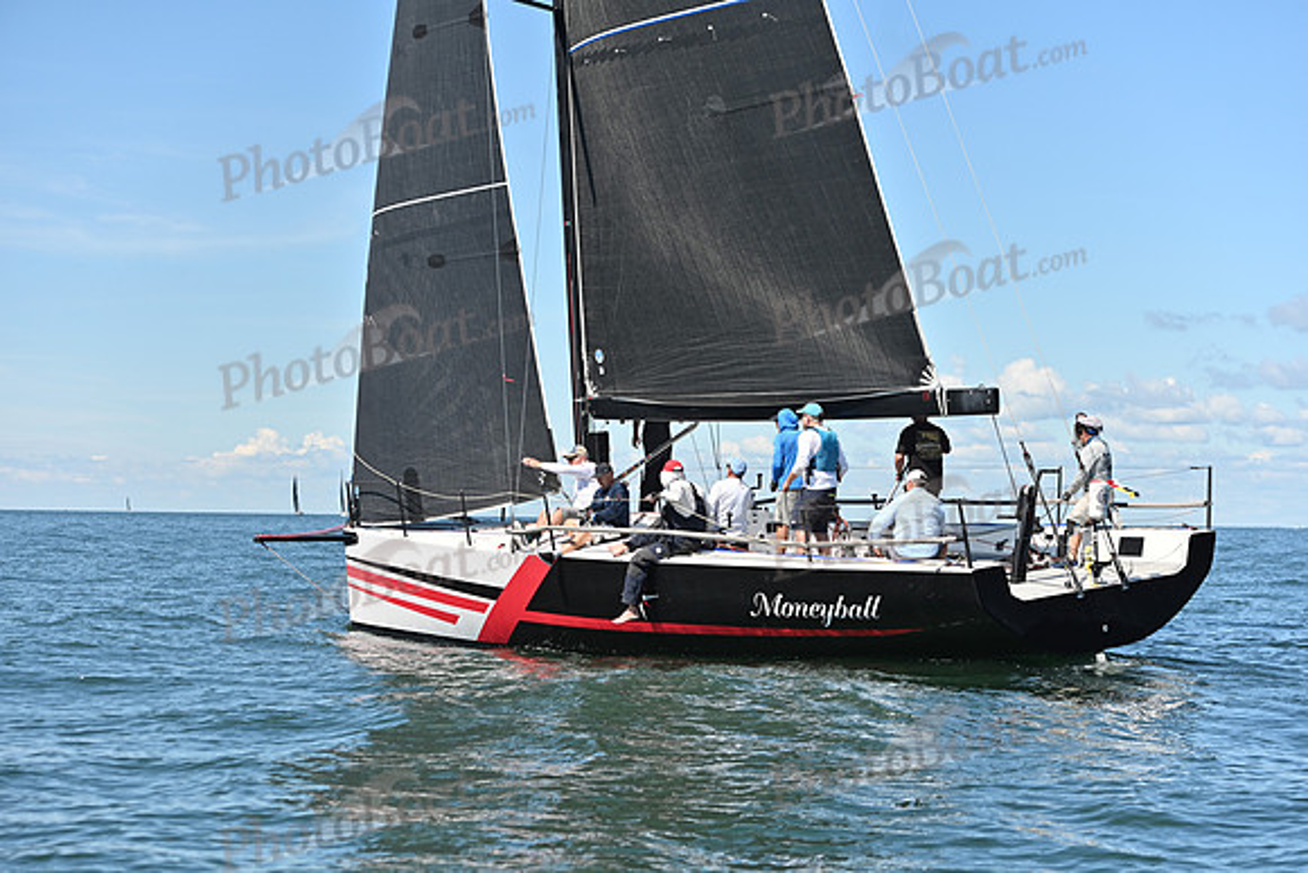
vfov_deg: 19.5
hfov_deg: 28.8
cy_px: 436
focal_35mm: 70
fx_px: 2544
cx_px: 654
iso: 250
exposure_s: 1/1000
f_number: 4.5
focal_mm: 70
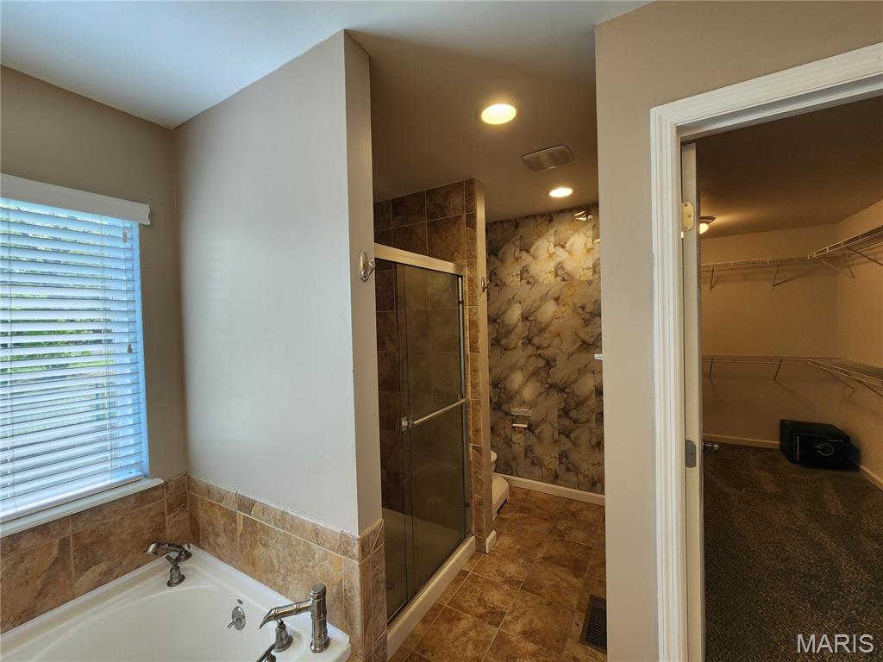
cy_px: 331
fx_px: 332
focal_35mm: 13
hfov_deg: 106.2
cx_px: 442
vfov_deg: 89.9
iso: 80
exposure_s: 1/60
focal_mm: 2.2
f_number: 2.2
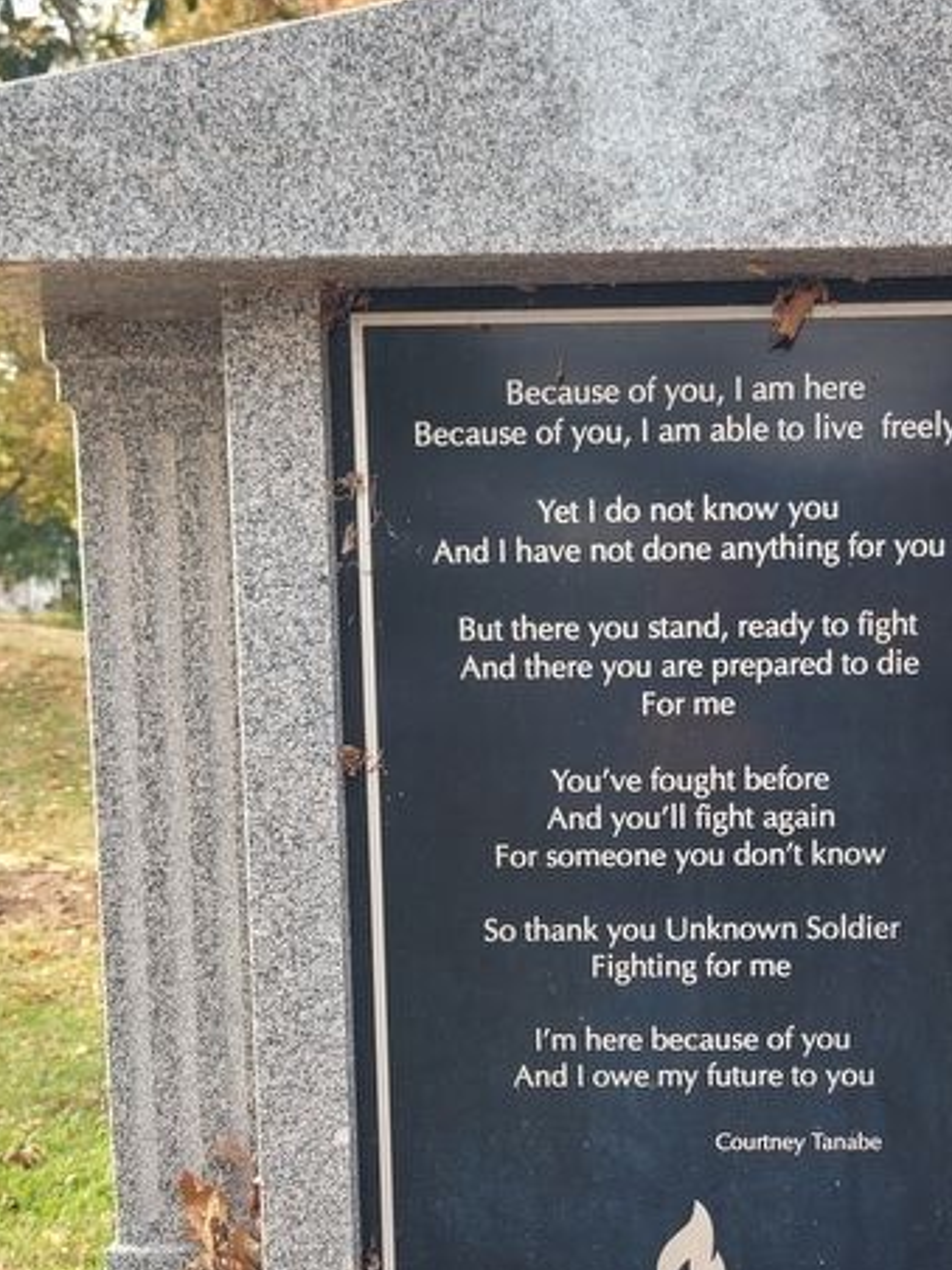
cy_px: 882
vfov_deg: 40.5
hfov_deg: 31.2
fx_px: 1687
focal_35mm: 46
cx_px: 649
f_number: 1.8
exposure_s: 1/150
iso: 40
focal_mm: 5.4
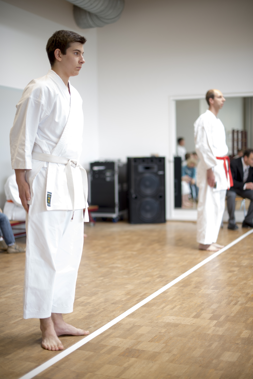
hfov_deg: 27.0
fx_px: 527
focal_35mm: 50
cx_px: 126
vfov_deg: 39.6
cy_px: 190
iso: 220
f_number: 1.4
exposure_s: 1/50
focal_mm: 50
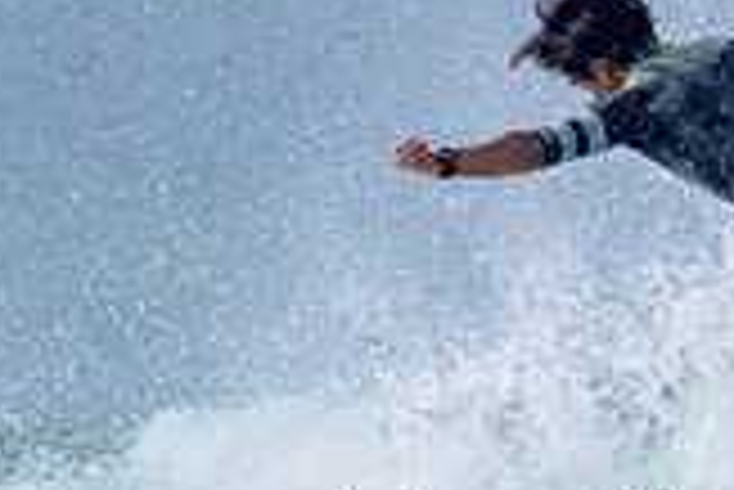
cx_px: 1243
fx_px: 79586
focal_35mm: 3900
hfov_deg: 0.5
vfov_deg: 0.4
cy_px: 414
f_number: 11
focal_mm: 800
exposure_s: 1/2000
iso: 1000
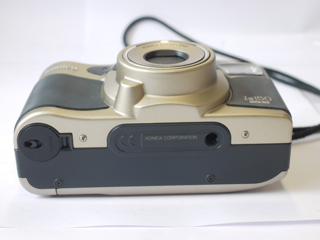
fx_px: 555
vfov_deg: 24.4
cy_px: 120
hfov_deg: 32.2
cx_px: 160
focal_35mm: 60
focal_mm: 30
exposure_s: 1/10
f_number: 7.1
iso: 400
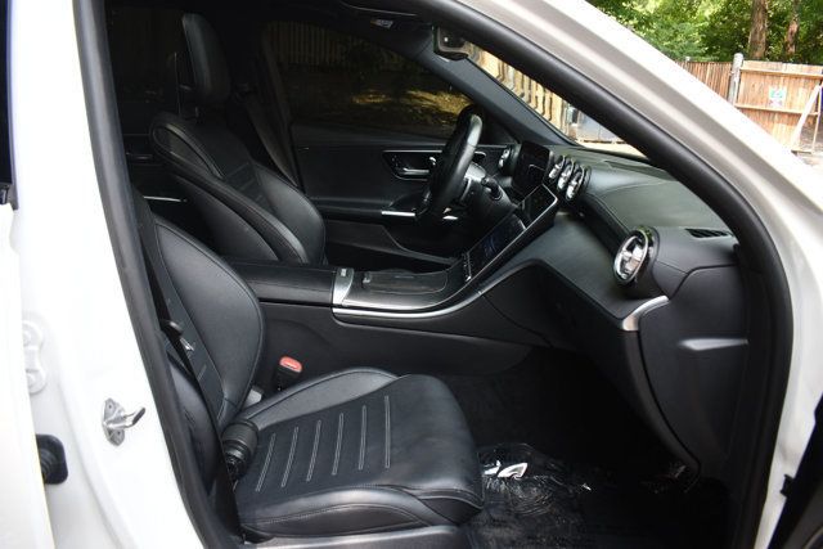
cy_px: 274
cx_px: 412
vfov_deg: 48.0
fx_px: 617
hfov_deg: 67.4
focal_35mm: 27
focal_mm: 18
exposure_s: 1/250
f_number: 4.5
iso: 400
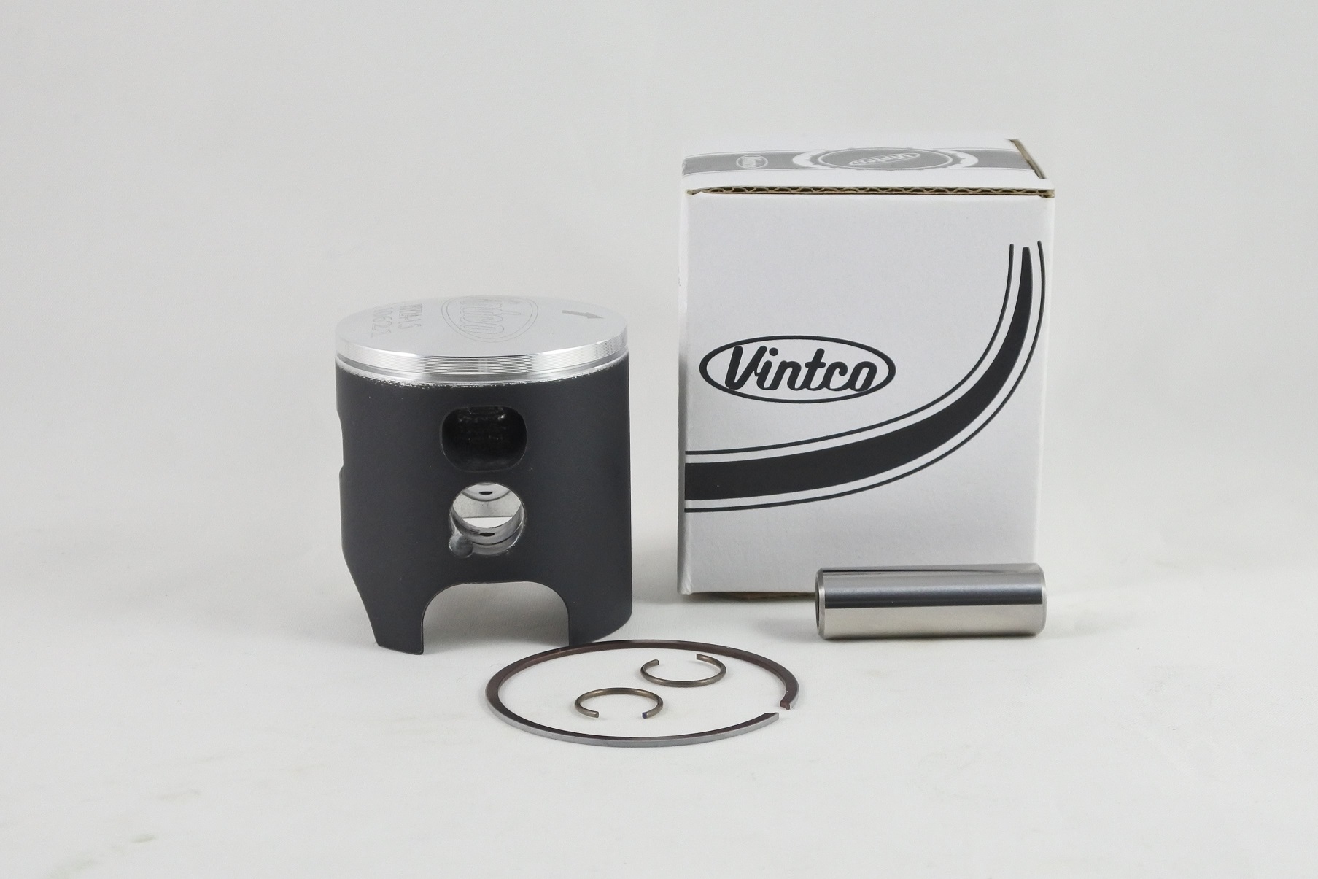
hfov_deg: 38.9
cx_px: 659
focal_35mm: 51
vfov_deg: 26.5
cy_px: 440
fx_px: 1867
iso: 560
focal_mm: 18.9
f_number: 4.5
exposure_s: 1/125
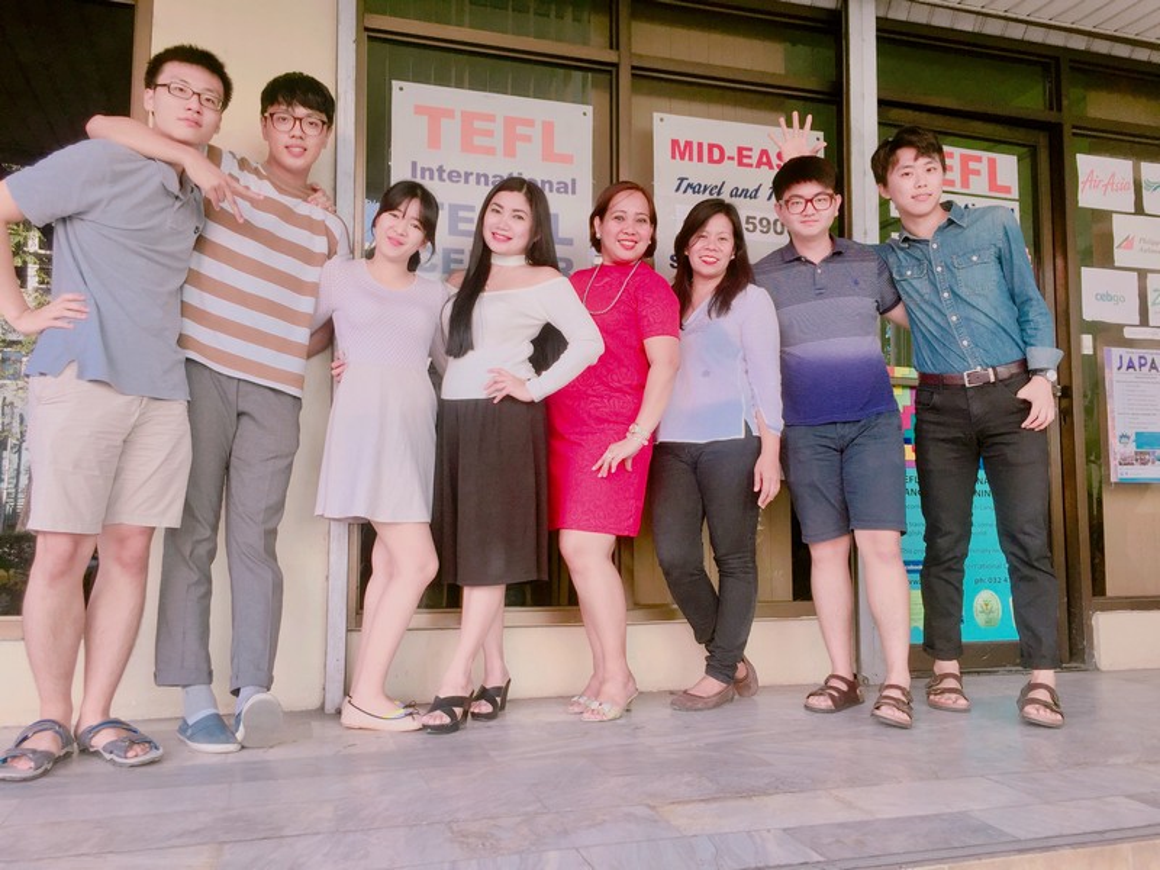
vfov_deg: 48.2
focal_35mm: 29
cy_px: 435
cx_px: 580
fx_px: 972
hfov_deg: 61.7
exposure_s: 1/60
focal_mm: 4.15
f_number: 2.2
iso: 32
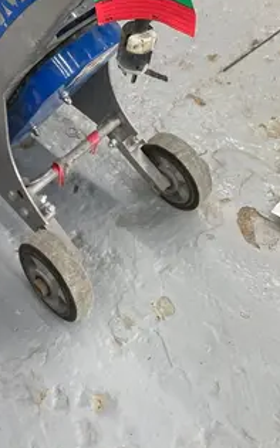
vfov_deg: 29.3
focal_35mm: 64
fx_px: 783
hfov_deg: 20.1
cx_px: 68
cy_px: -28
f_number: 1.6
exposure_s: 1/60
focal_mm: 4.2
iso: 80
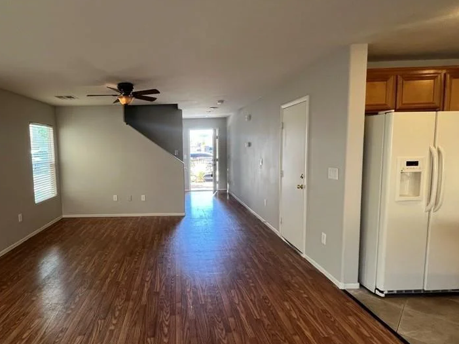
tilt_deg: -5.8
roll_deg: +1.8
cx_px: 169
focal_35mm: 19
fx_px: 252
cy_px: 174
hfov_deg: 82.9
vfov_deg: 68.6
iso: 160
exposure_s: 1/120
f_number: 1.8
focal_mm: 1.57
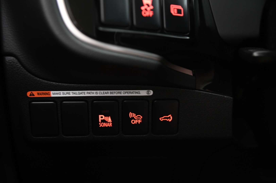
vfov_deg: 21.9
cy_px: 92
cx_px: 138
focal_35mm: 62
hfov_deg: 32.4
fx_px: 475
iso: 2000
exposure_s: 1/6
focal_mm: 62
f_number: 4
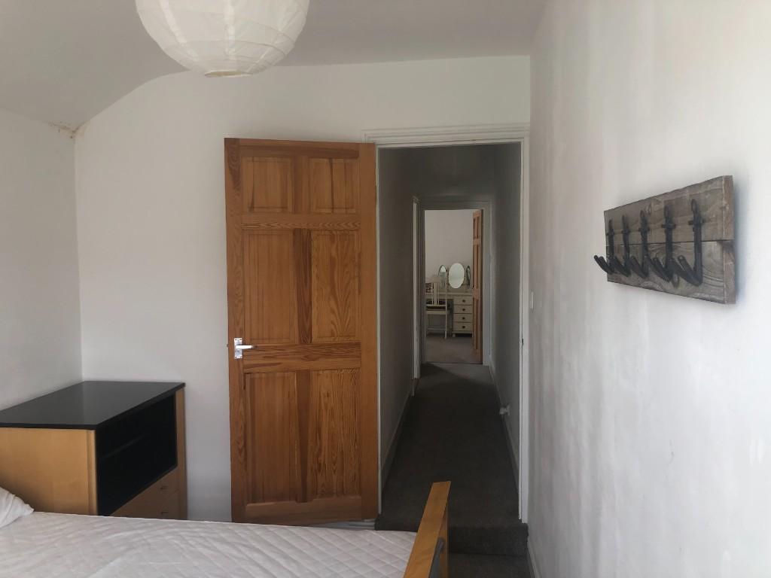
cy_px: 289
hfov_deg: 63.4
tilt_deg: -1.0
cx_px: 386
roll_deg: +0.8
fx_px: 624
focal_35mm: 28
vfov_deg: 49.7
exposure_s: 1/120
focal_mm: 4
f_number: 1.8
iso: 50
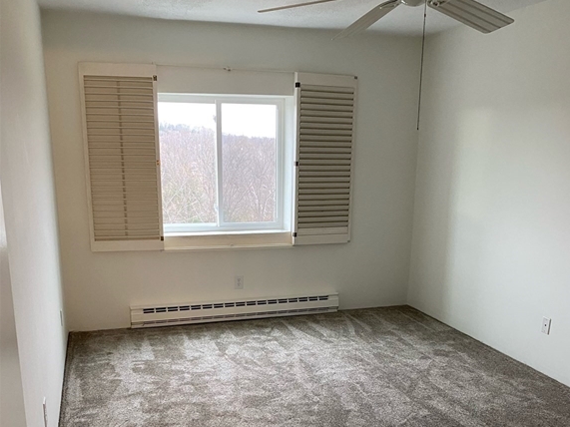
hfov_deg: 52.6
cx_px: 286
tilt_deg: -12.8
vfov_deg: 40.0
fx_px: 576
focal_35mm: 35
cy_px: 299
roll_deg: -0.6
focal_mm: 4.25
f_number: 1.8
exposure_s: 1/60
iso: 200
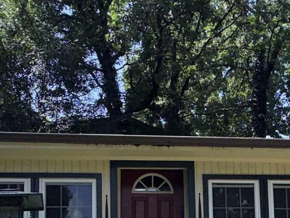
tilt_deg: +6.7
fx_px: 494
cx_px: 216
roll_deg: +1.5
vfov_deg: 23.3
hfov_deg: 32.1
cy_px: 240
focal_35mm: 59
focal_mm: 2.22
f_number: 2.2
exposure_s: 1/1087
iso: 16
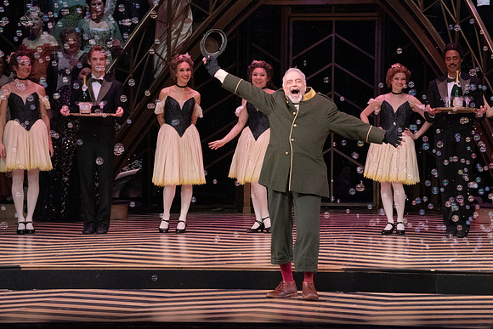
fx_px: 2739
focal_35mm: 200
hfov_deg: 10.3
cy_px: 164
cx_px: 246
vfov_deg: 6.9
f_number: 16
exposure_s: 1/400
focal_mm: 200
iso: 12800
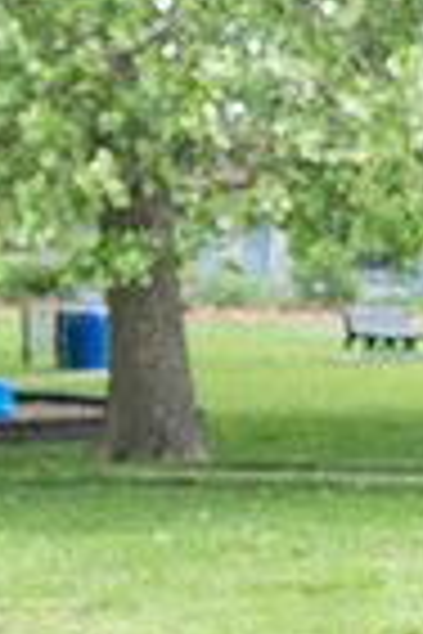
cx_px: 1286
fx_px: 3384
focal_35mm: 192
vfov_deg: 10.7
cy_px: 482
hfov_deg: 6.5
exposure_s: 1/500
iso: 400
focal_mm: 43
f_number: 5.6
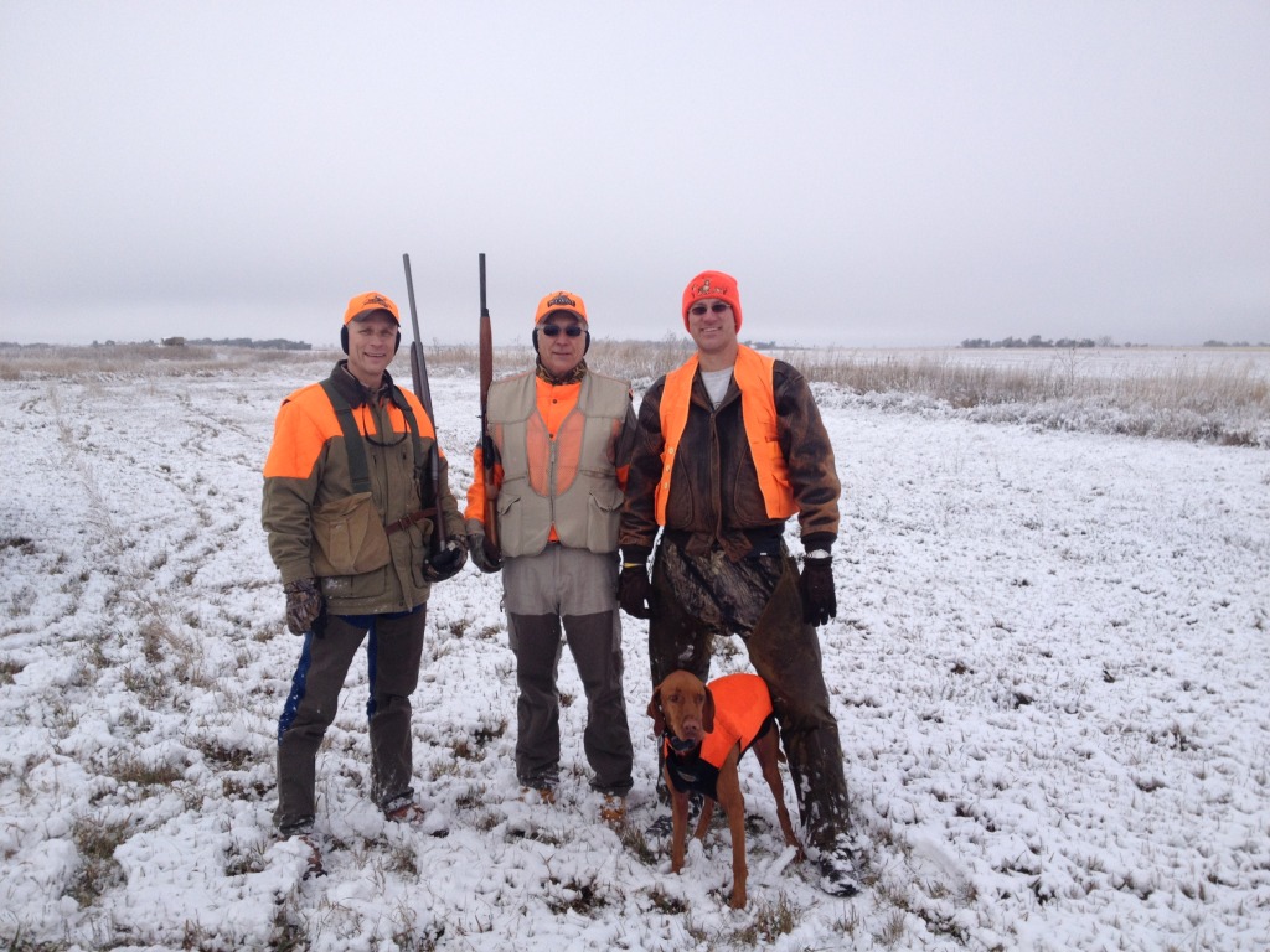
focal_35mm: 35
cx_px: 635
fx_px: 1284
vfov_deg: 40.7
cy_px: 476
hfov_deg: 52.6
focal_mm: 4.28
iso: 50
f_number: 2.4
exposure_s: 1/2632
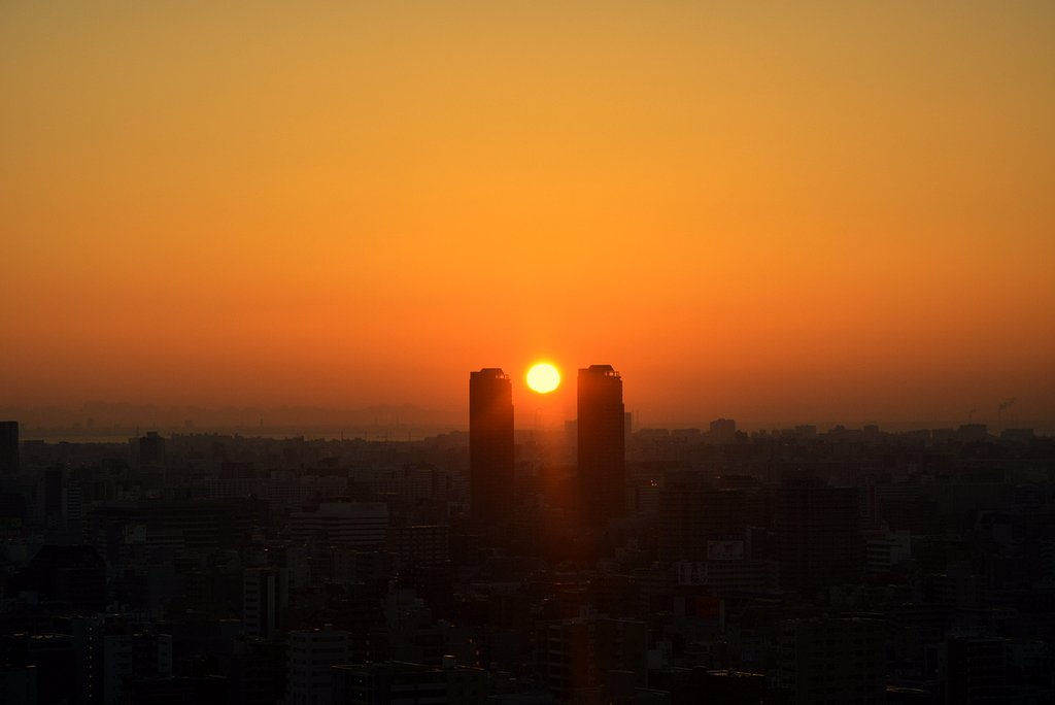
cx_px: 528
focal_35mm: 112
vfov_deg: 12.2
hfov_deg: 18.2
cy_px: 352
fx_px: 3299
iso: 200
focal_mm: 75
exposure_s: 1/200
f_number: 7.1
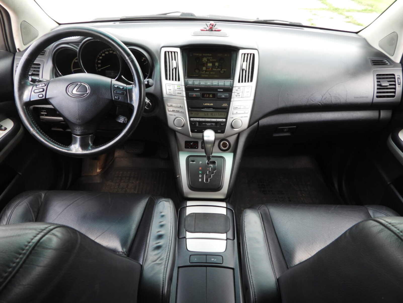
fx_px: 279
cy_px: 152
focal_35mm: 24
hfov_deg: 71.6
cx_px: 202
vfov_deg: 56.8
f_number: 2.8
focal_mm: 4.3
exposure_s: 1/100
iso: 100
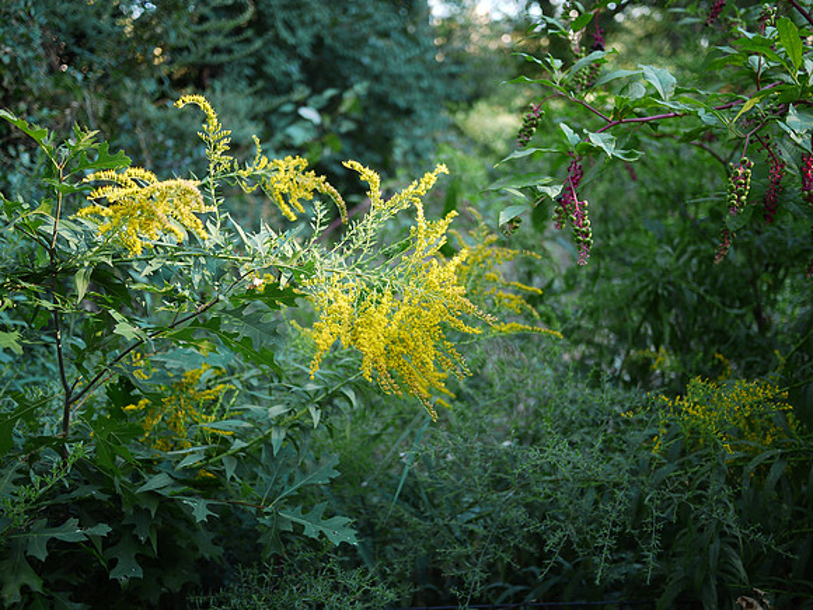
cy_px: 305
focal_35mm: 40
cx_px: 406
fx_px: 939
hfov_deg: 46.8
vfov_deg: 36.0
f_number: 1.8
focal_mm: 20
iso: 100
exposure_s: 1/125
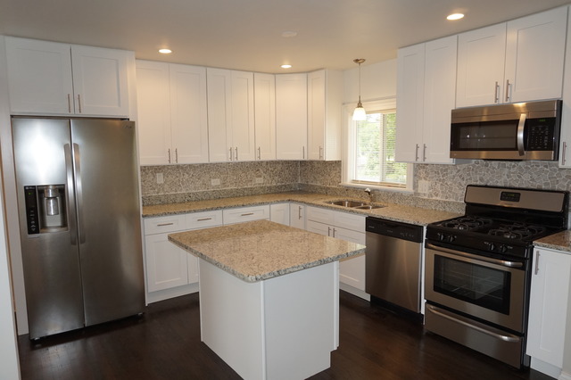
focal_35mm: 24
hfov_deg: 73.8
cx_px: 286
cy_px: 190
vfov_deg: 53.1
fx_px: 380
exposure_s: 1/60
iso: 800
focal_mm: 16
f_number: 7.1
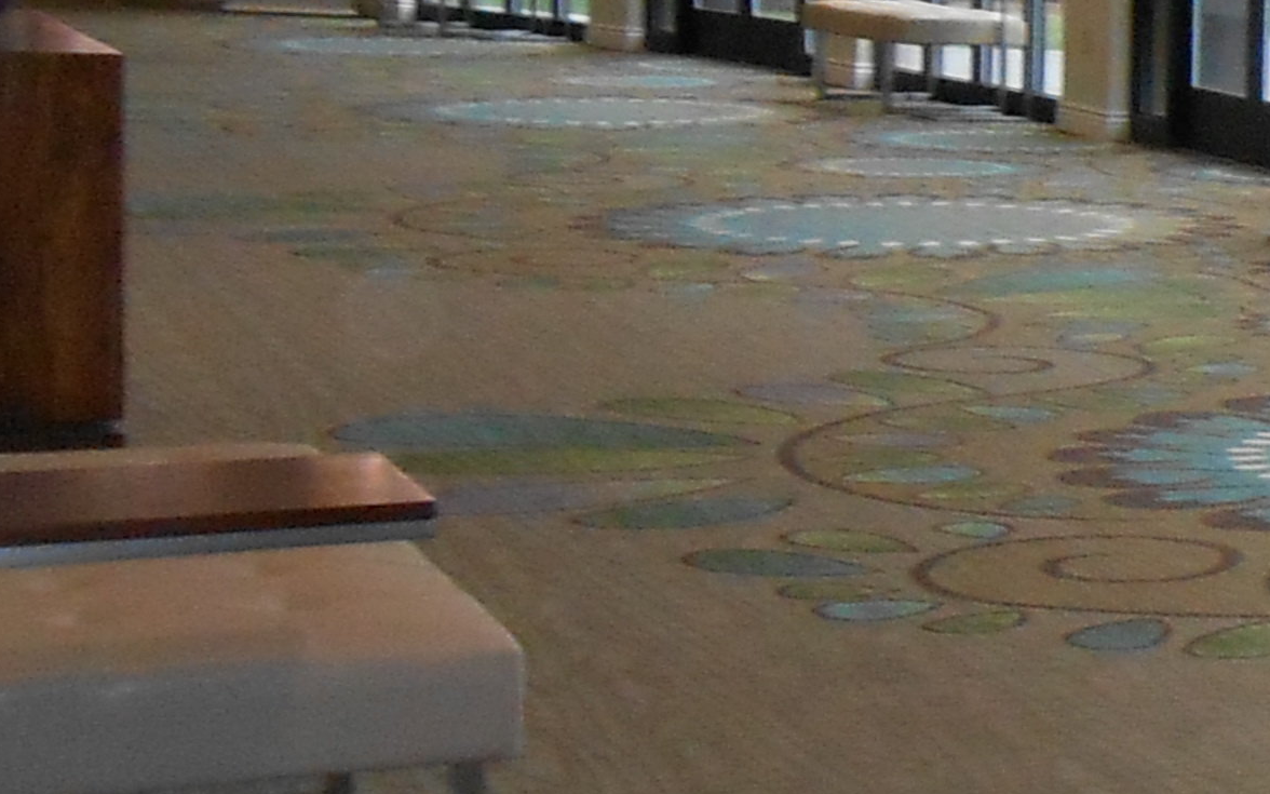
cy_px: 280
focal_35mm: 108
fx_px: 3738
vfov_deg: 12.1
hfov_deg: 16.7
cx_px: 2136
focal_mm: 4.6
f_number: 3.5
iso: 320
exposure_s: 1/25
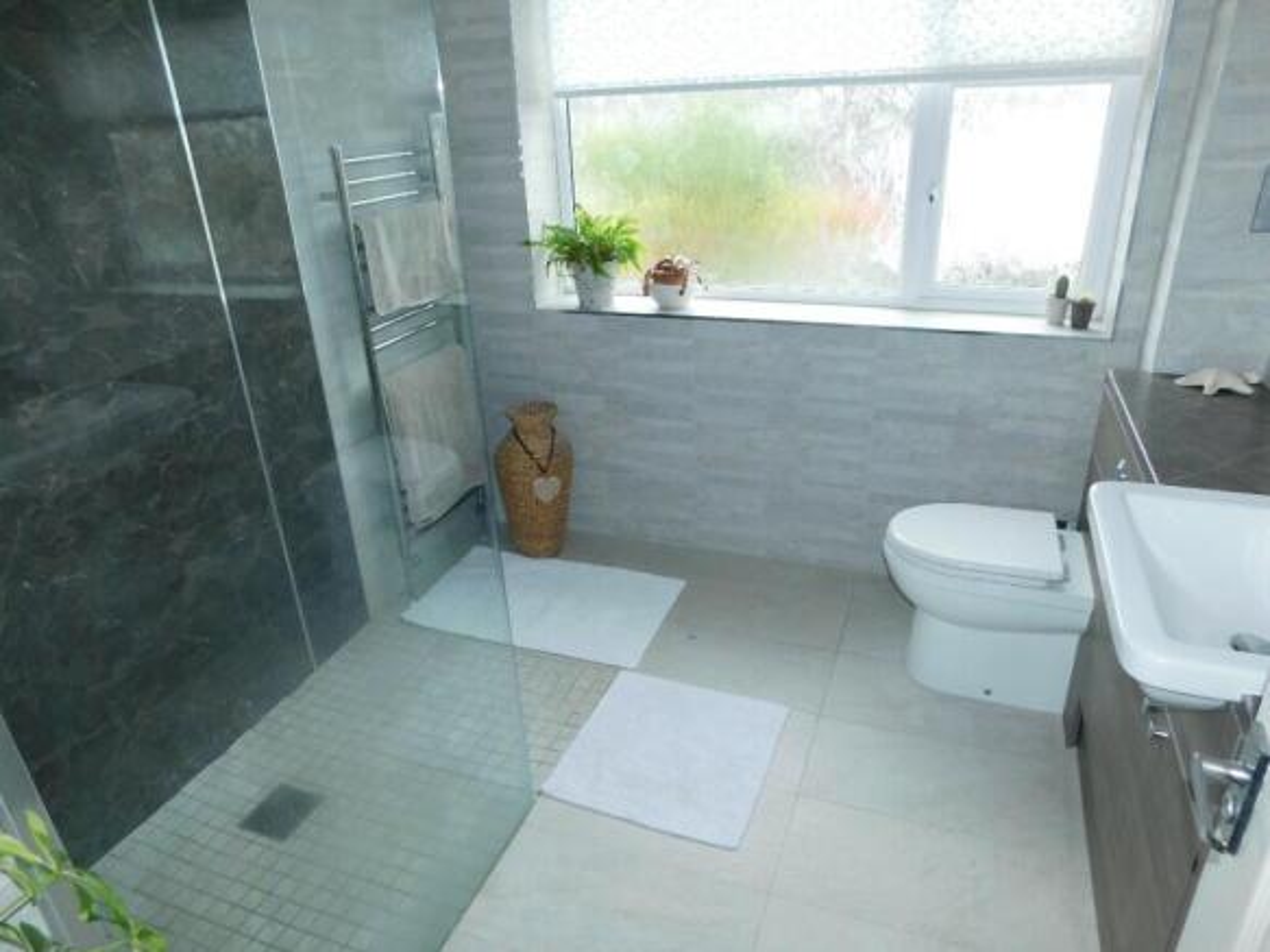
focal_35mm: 23
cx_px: 635
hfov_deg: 73.9
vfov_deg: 58.9
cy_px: 476
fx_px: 844
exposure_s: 1/30
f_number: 3
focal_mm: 4
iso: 200
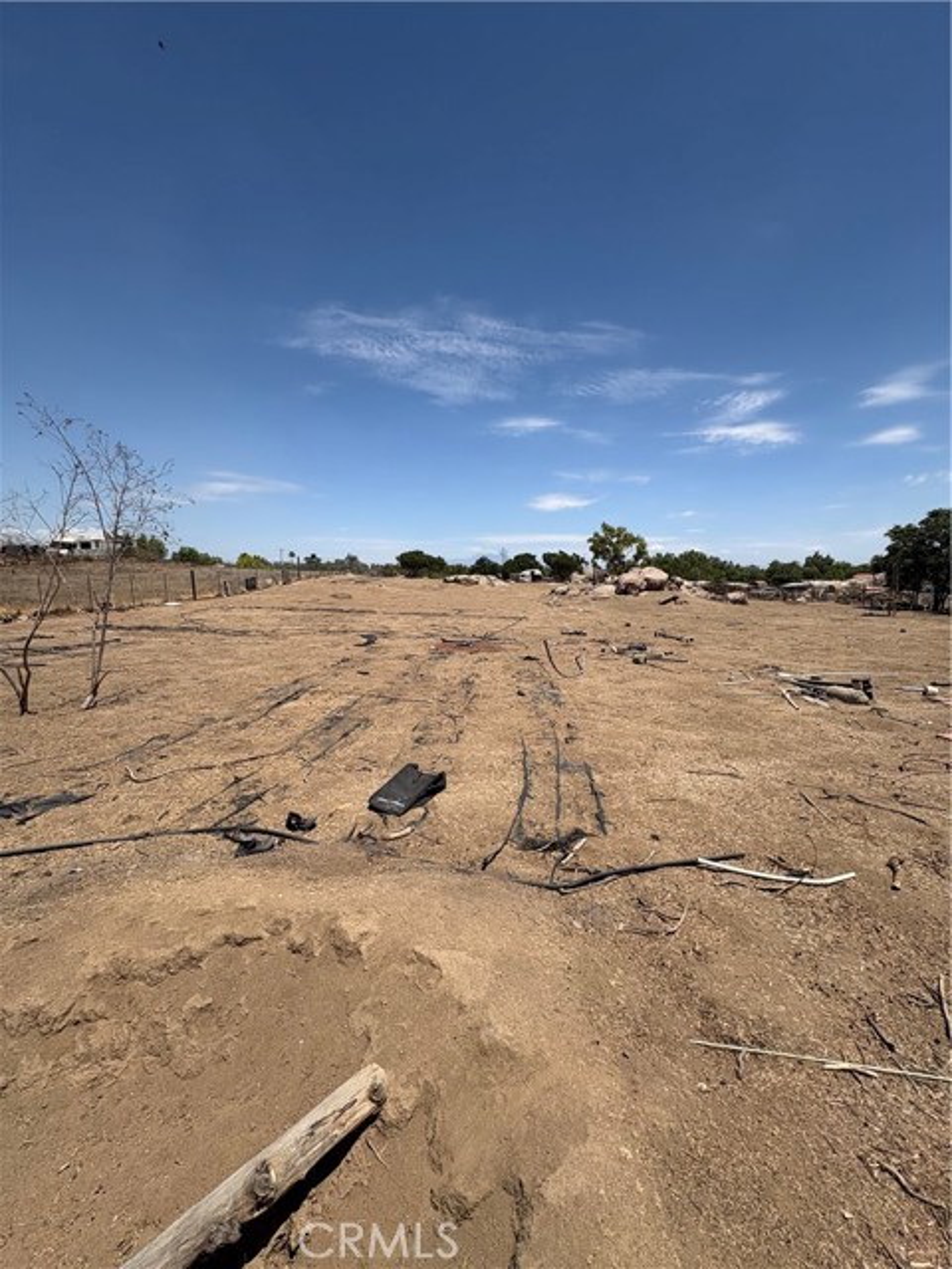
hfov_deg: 85.7
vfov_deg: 102.1
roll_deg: +0.1
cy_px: 634
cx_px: 476
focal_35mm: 14
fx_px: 513
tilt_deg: -6.3
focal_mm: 2.22
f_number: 2.2
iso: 50
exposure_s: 1/2874
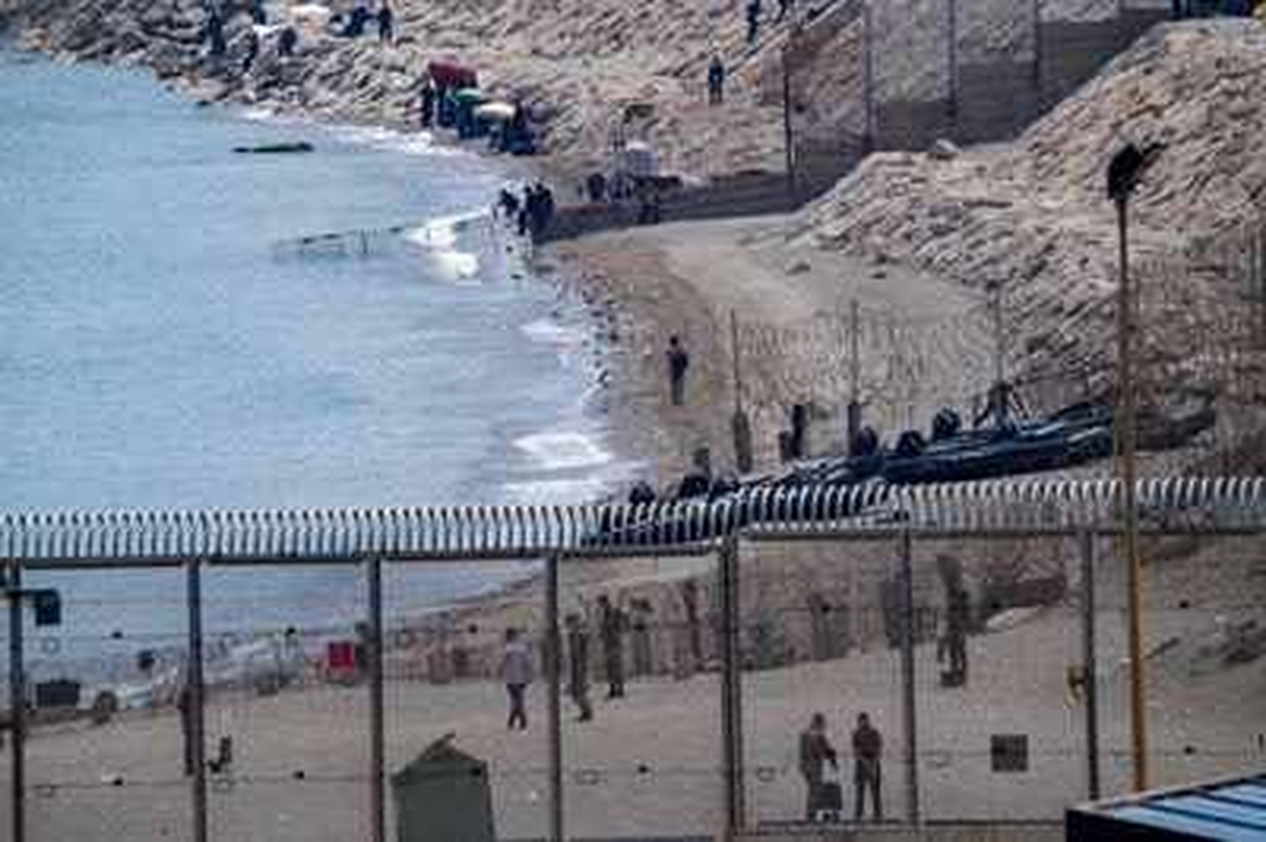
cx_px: 633
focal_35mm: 600
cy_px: 421
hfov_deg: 3.4
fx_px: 21082
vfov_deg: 2.3
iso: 100
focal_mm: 600
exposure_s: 1/640
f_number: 13
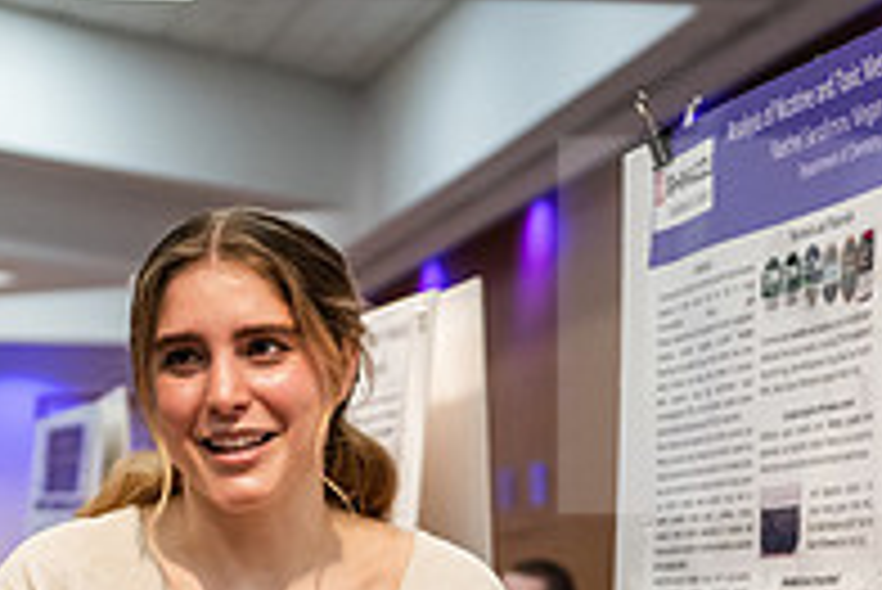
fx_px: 3481
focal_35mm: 142
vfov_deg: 9.6
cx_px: 423
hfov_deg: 14.4
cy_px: 682
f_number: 3.2
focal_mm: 48
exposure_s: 1/200
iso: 2000
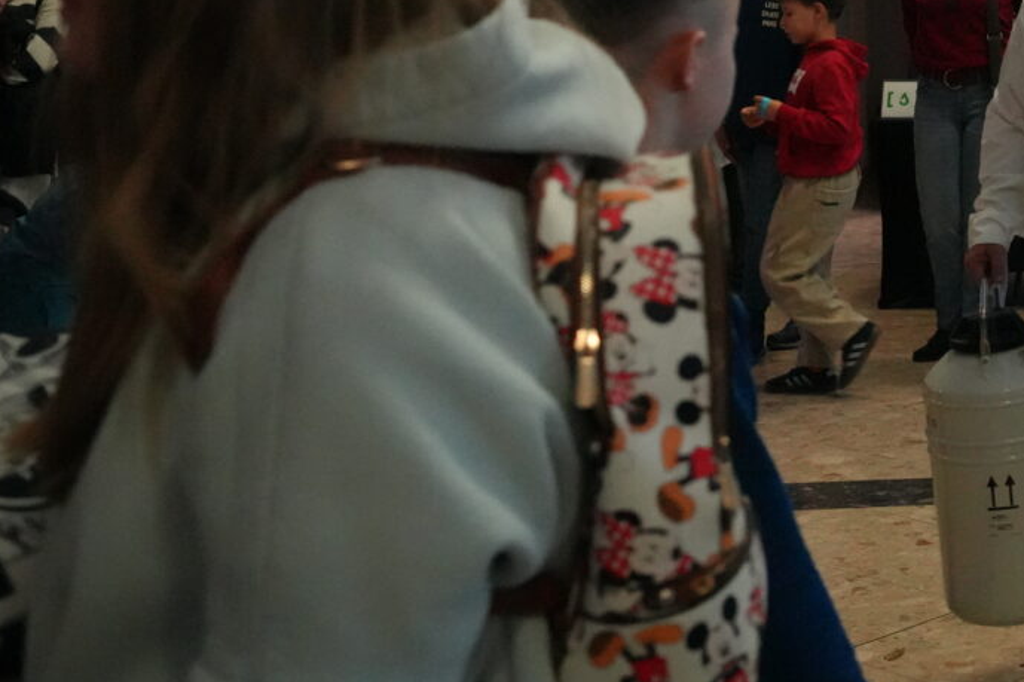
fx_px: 2218
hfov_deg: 23.6
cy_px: -16
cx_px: 1248
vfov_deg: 17.1
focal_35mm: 78
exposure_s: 1/160
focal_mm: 28
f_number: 4
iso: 8000
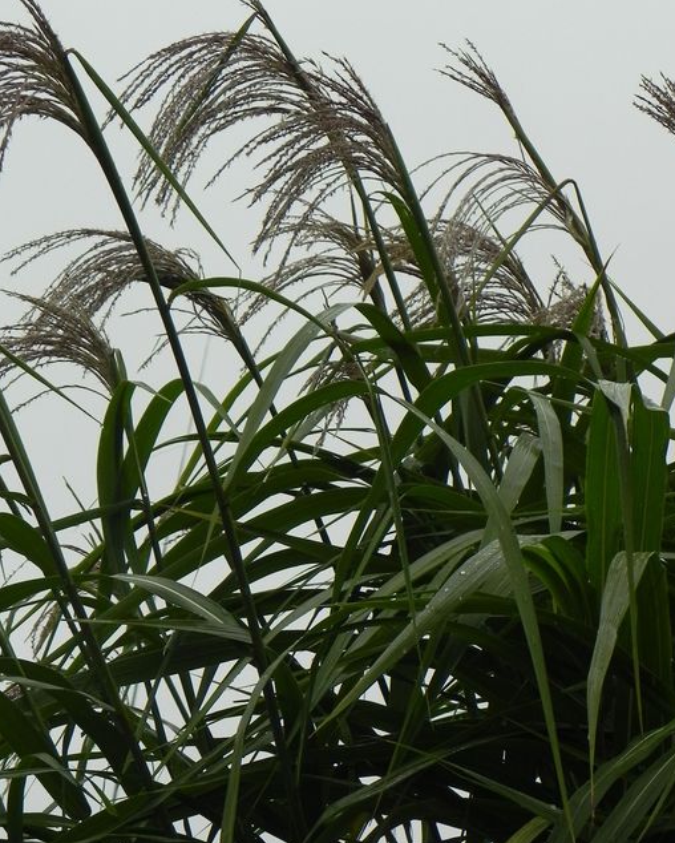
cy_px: 444
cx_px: 303
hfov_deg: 10.7
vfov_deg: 13.4
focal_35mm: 144
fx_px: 3592
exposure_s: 1/80
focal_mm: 20.8
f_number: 4.5
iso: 160
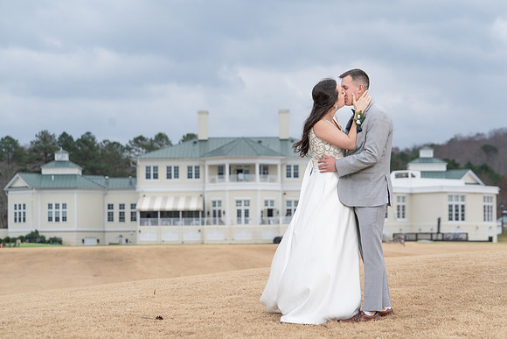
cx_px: 247
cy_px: 174
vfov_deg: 10.8
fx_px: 1791
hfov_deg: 16.1
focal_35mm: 127
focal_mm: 122
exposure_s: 1/250
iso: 320
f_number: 5.6
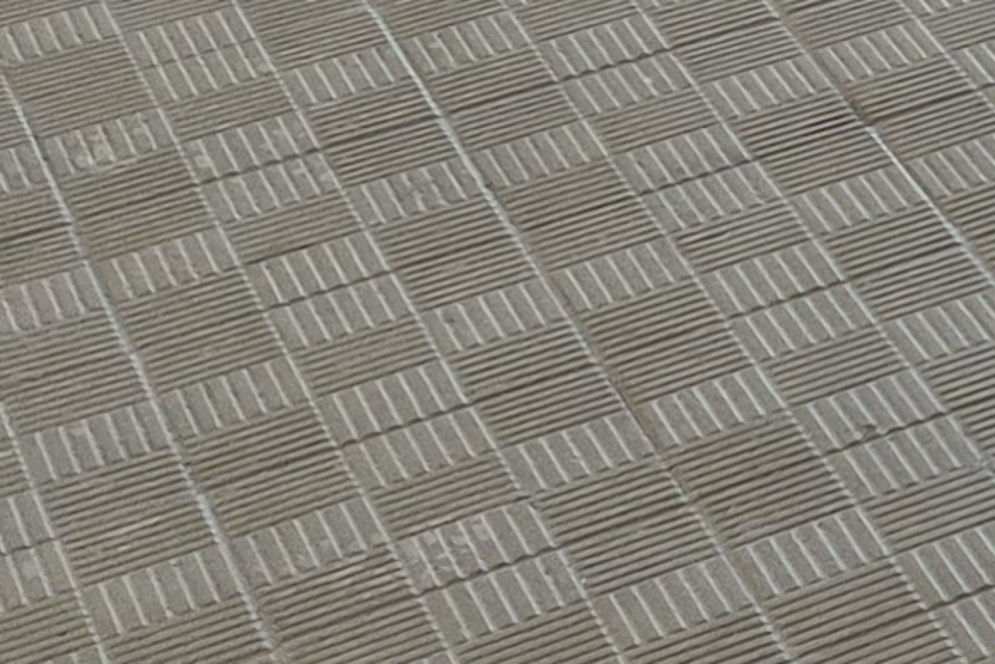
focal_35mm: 164
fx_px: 4534
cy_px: -901
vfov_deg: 7.8
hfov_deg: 8.9
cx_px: 3395
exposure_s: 1/359
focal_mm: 5.4
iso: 50
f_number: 1.8
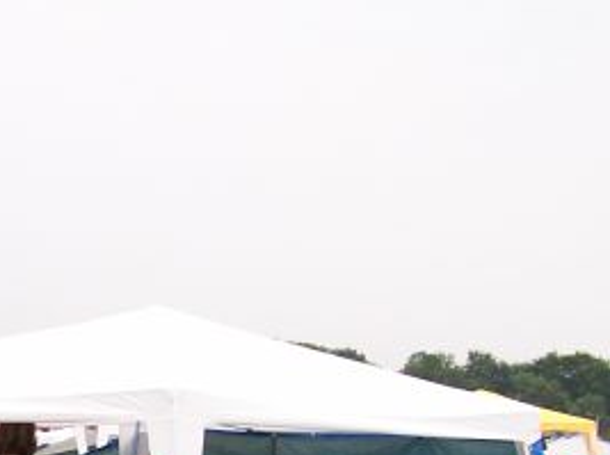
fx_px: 1899
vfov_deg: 13.3
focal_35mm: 108
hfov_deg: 17.3
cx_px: -155
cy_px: 549
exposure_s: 1/109
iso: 80
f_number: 2.7
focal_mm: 6
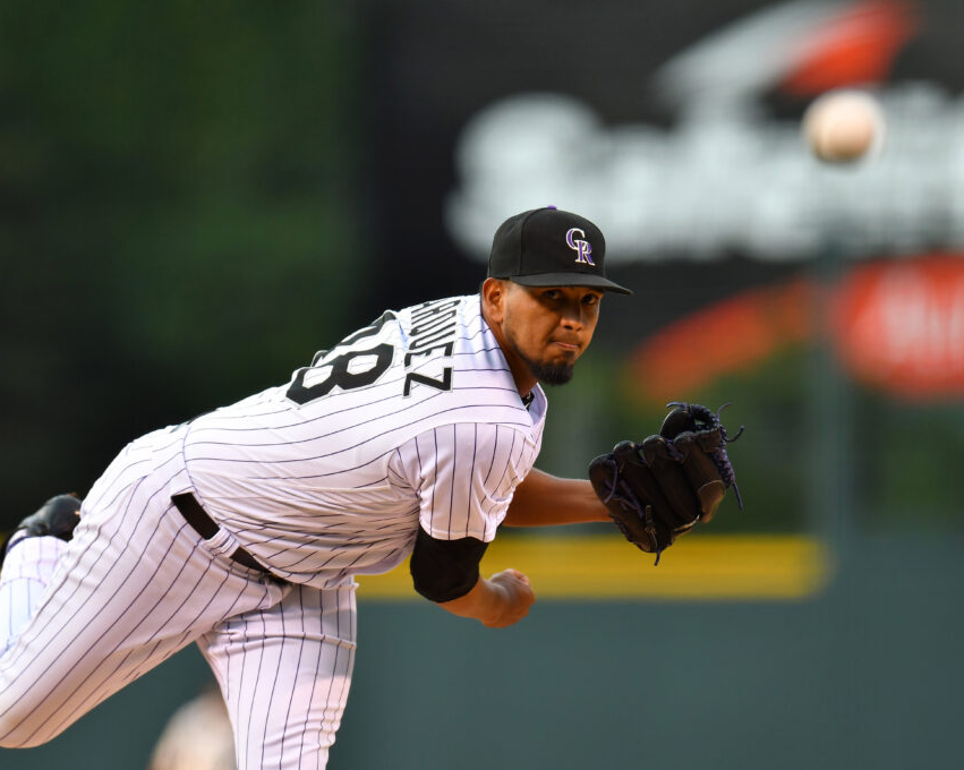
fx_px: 19335
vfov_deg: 2.3
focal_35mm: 678
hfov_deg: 2.9
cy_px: 384
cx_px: 457
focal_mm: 400
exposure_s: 1/1600
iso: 800
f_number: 3.2
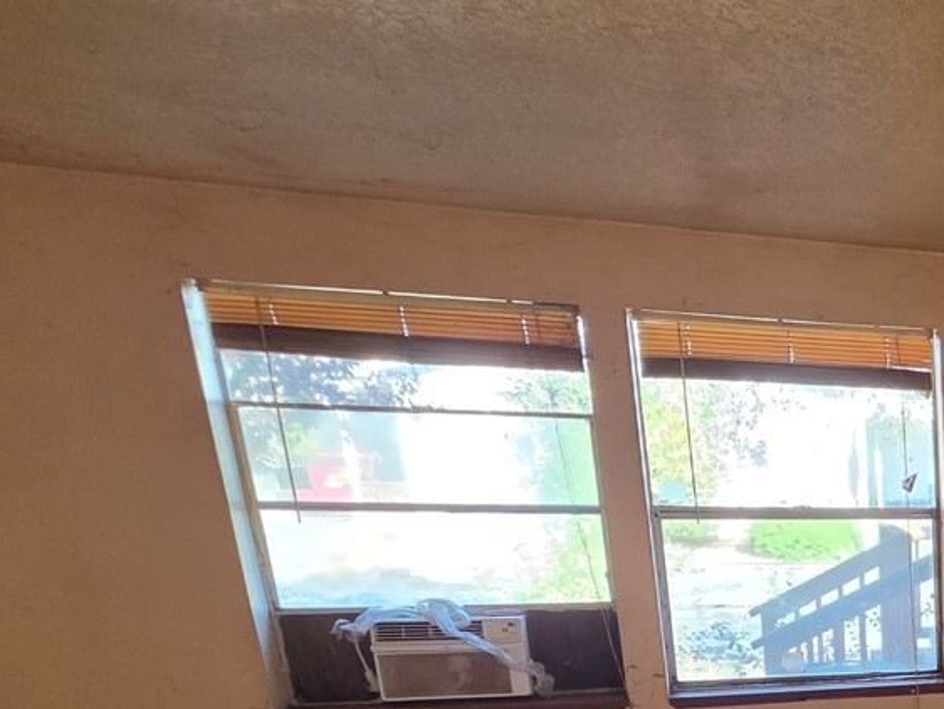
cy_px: 793
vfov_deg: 33.4
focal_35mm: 37
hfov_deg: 36.0
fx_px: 1009
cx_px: 1189
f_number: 1.9
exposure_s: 1/120
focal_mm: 2.2
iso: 160
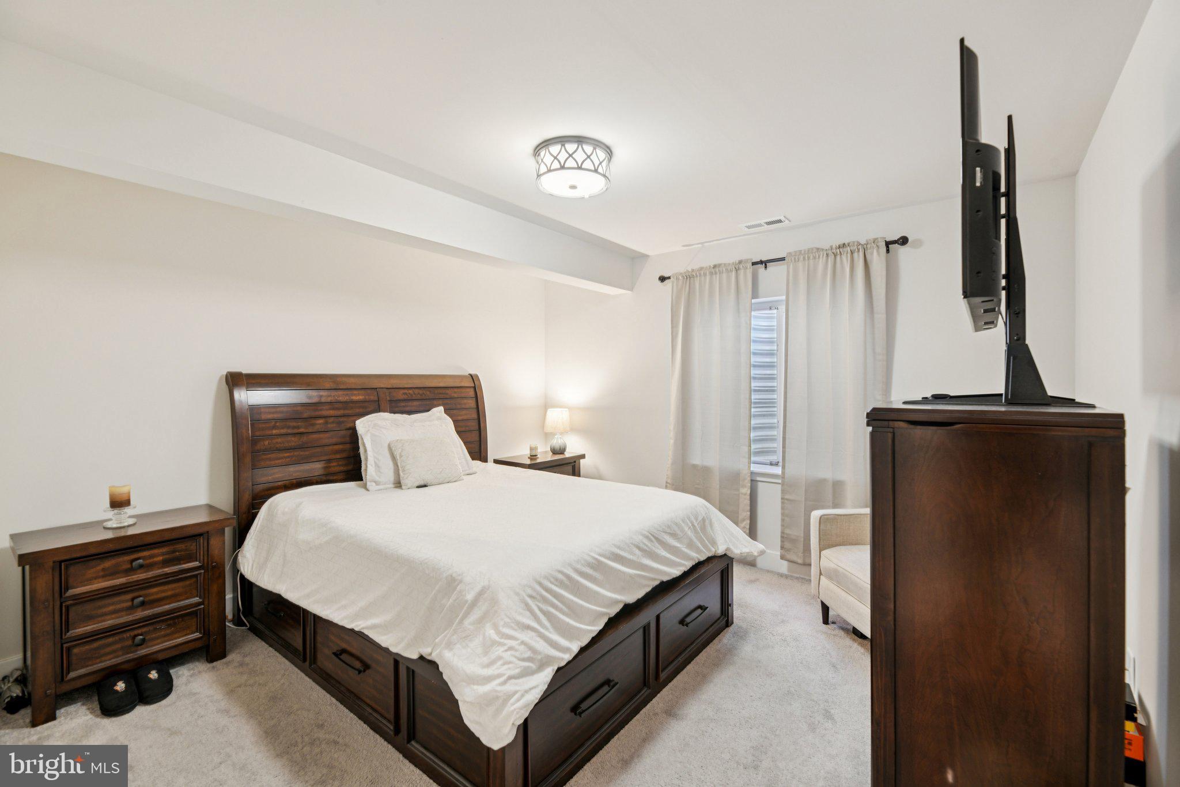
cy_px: 394
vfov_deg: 77.3
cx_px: 590
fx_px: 492
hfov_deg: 100.4
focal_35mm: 15
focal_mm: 15
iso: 400
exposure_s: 1/8
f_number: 8
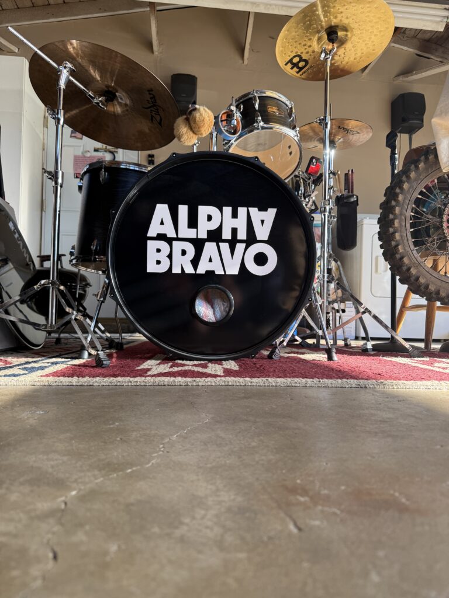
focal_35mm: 24
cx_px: 224
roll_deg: -0.9
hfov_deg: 56.8
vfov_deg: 71.6
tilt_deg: +2.5
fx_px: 415
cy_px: 299
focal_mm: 6.76
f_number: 1.78
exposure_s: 1/228
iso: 100
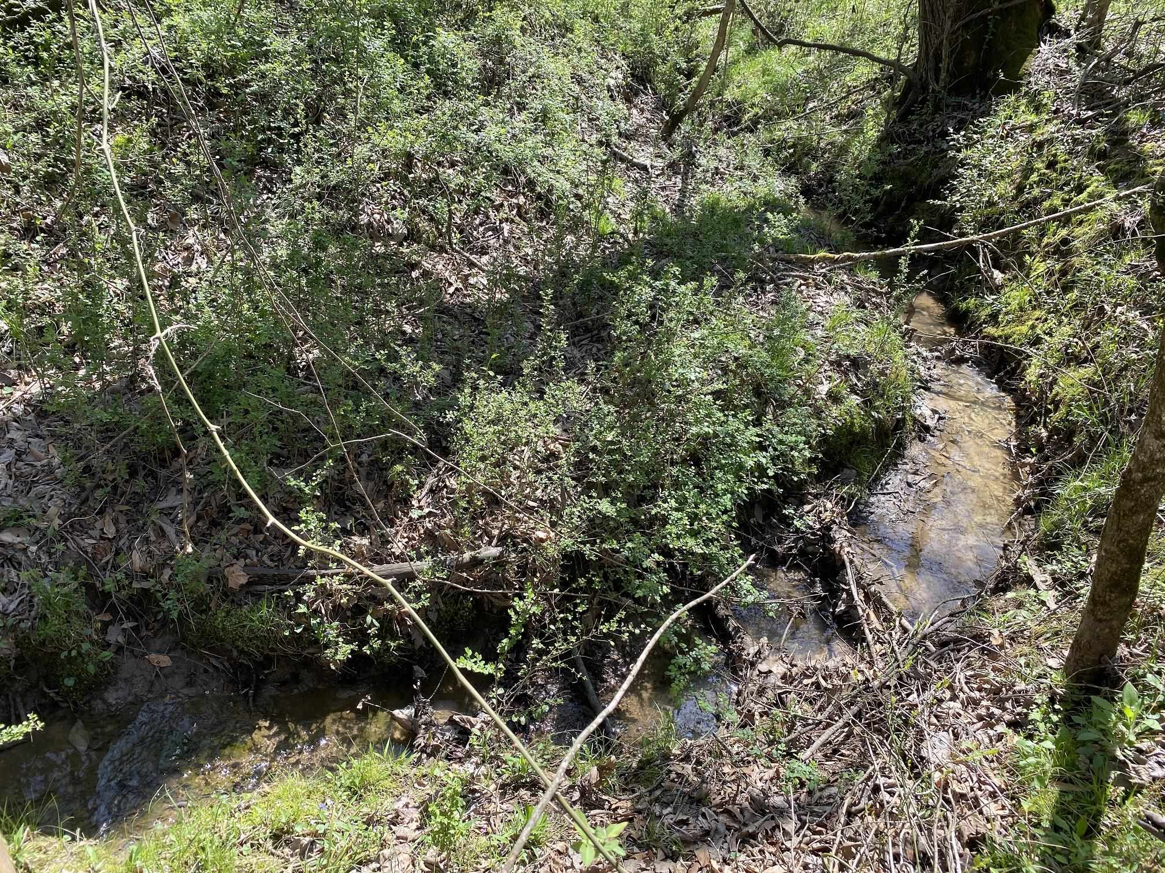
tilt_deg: -32.3
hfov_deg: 67.3
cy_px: 436
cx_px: 582
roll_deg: -3.0
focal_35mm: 26
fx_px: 875
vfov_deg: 53.1
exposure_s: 1/597
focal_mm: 4.25
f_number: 1.8
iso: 32
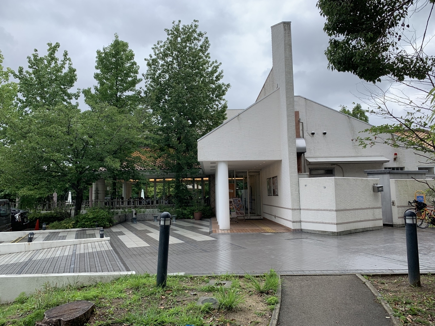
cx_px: 218
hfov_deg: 67.3
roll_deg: +1.9
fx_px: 327
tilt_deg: +6.6
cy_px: 163
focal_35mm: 26
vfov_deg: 53.1
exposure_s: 1/842
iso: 25
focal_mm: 4.25
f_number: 1.8
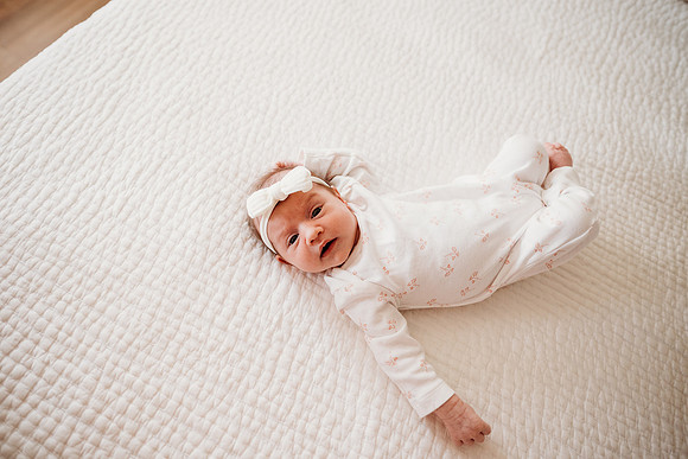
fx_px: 459
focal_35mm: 24
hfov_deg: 73.7
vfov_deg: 53.2
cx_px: 344
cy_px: 230
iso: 640
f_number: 2.5
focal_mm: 24
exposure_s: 1/250
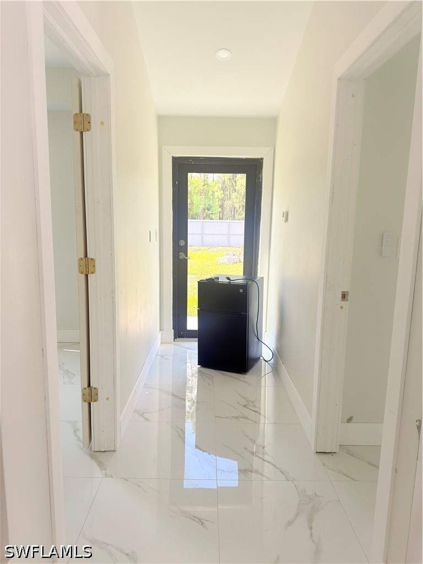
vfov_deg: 71.6
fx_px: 391
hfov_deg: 56.8
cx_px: 212
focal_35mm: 24
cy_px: 282
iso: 80
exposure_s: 1/233
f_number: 1.78
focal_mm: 6.76
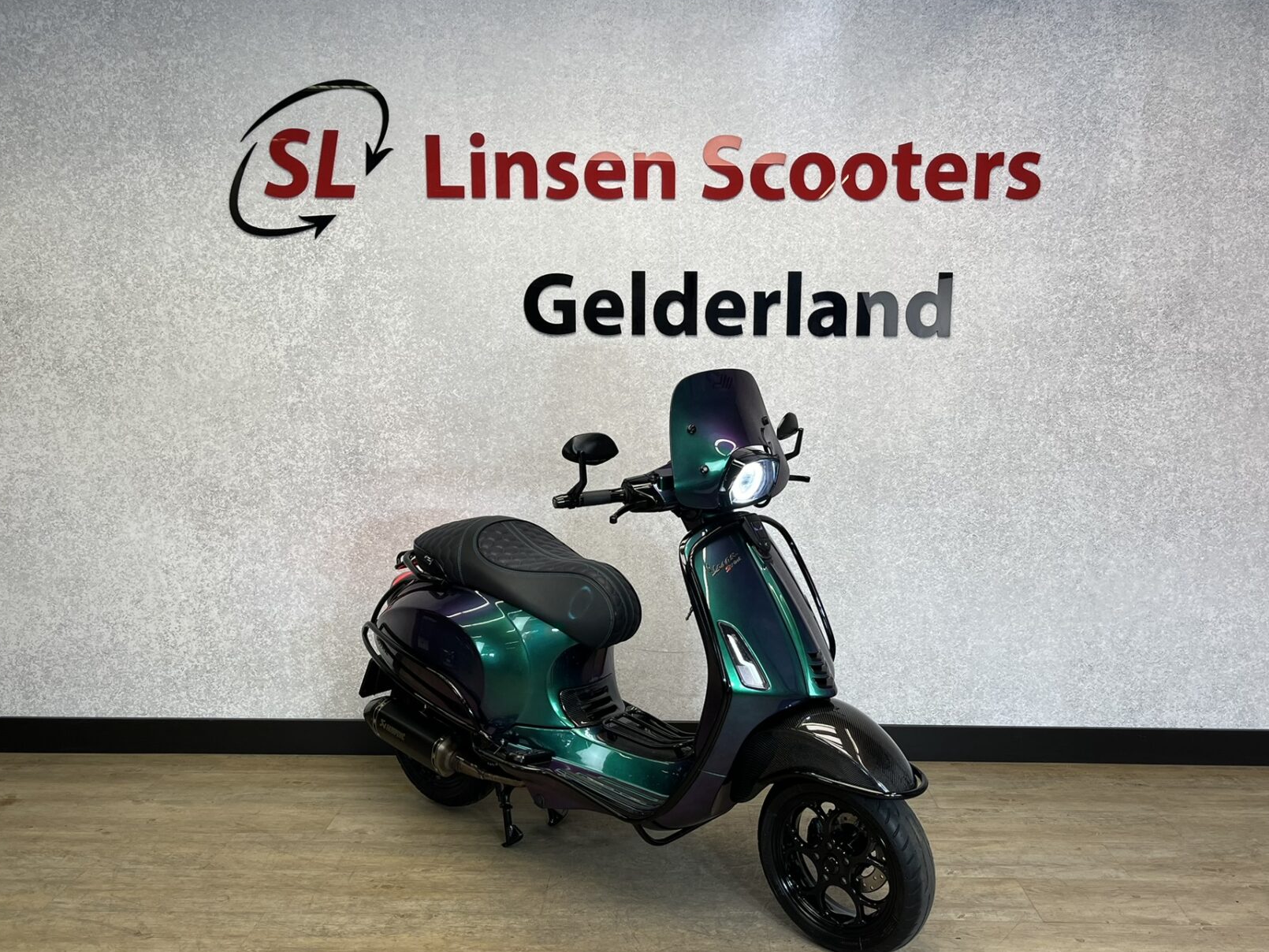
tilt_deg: -9.8
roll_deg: -0.3
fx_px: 1137
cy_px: 534
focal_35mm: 31
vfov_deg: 45.4
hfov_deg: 58.3
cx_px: 657
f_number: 1.6
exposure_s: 1/180
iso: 40
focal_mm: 5.1
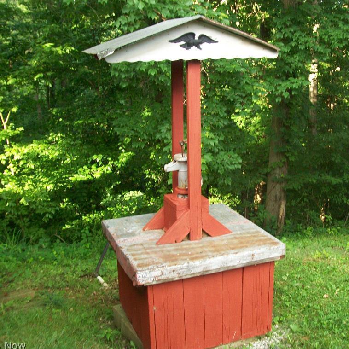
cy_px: 176
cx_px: 214
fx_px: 490
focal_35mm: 43
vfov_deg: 39.2
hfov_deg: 39.0
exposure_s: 1/60
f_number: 2.7
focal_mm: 6
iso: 91
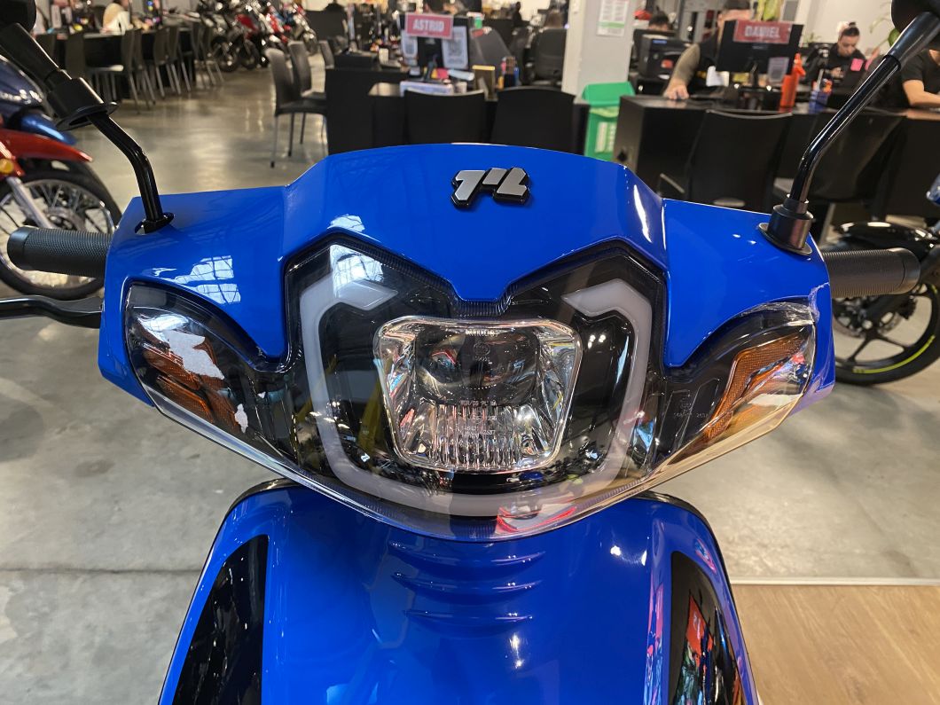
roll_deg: -2.4
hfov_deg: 67.3
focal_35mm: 26
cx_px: 470
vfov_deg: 53.1
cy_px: 352
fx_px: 706
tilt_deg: -25.6
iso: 400
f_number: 1.8
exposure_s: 1/50
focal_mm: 4.25
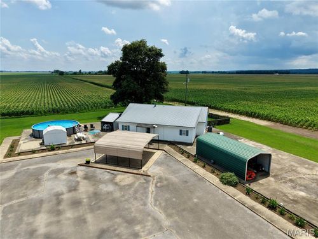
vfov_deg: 56.8
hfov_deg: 71.6
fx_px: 220
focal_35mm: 24
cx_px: 159
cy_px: 120
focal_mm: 8.67
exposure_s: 1/6400
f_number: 1.8
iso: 200
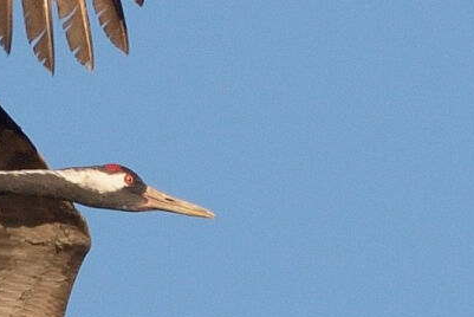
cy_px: 47
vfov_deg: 0.4
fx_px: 47261
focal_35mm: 3587
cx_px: -13
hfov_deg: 0.6
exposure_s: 1/1250
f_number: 8
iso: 1000
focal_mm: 600
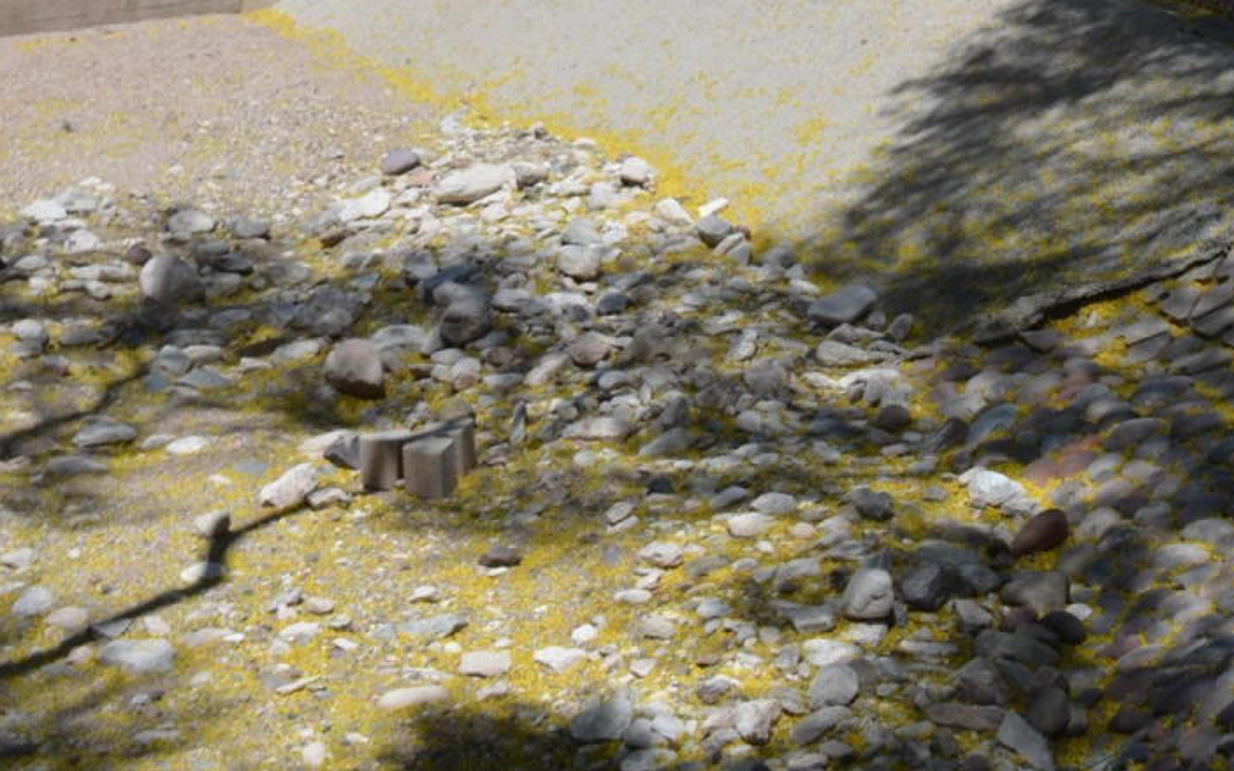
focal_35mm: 113
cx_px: 1102
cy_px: -815
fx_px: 3801
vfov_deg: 10.6
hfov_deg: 18.2
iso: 110
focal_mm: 26
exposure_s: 1/250
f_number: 8
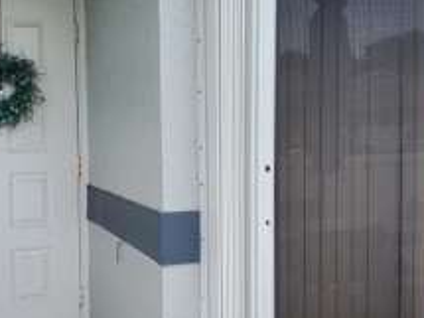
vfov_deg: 25.2
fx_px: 710
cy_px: 161
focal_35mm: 58
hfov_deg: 33.2
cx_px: 189
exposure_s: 1/286
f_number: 2.4
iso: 50
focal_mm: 4.3
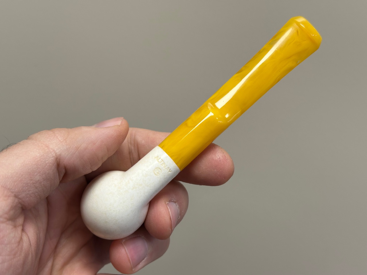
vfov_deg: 30.3
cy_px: 138
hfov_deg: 39.7
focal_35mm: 48
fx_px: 509
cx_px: 184
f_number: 1.78
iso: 64
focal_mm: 6.86
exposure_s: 1/100
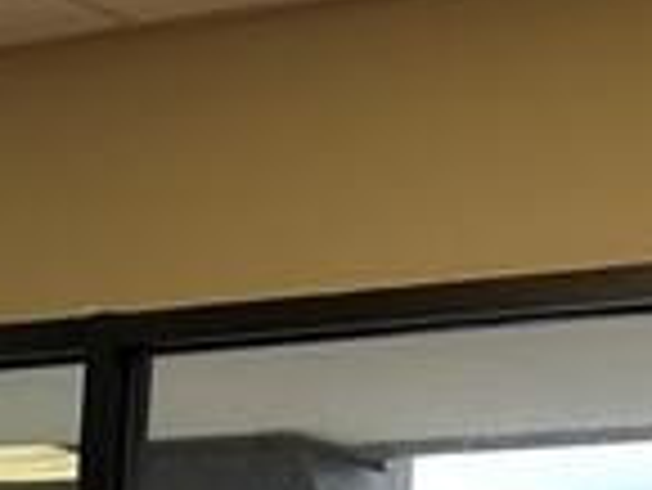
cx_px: -472
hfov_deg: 10.2
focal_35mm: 184
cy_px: 1124
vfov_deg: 7.6
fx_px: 3469
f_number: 1.5
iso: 64
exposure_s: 1/120
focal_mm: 5.7
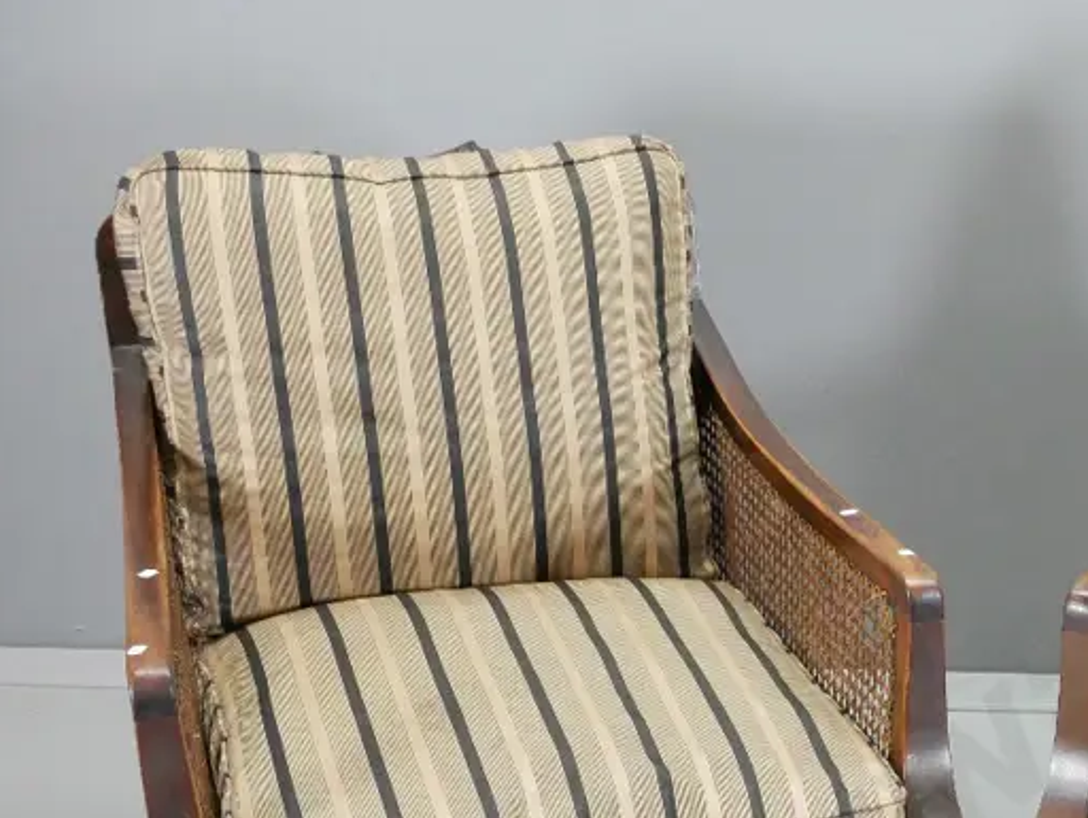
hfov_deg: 23.6
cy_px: 743
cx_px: 1007
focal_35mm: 80
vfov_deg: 18.2
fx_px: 2517
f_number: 7.1
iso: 3200
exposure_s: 1/40
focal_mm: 20
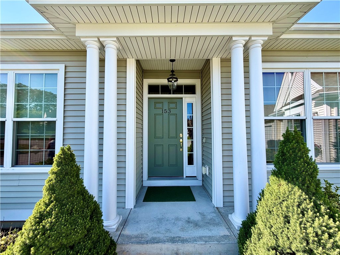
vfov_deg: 85.7
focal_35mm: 14
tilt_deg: +1.6
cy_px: 128
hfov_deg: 102.1
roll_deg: +0.6
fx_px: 138
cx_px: 170
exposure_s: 1/564
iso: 40
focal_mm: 2.22
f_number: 2.2
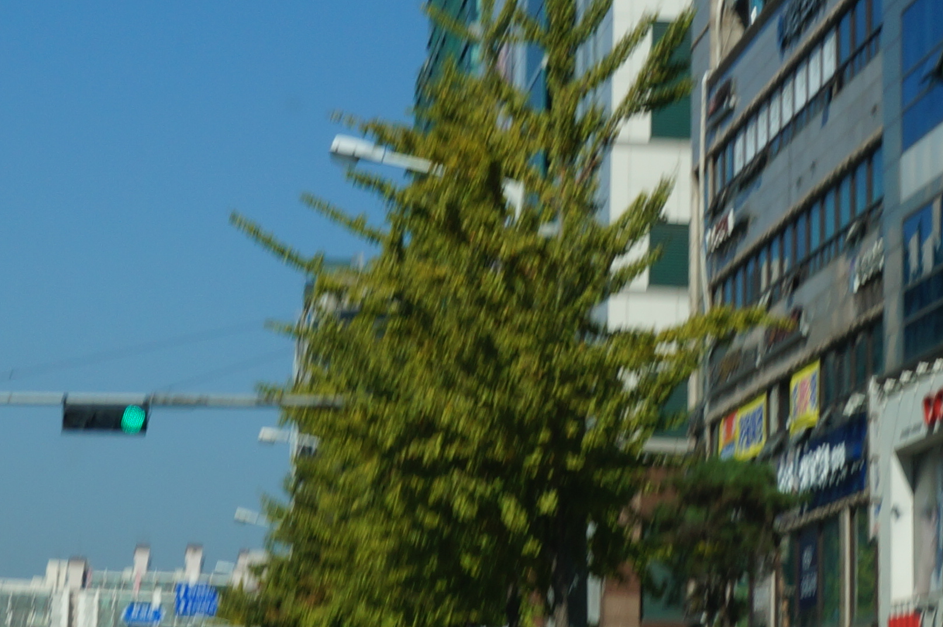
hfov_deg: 16.0
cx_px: 341
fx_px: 3349
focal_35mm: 128
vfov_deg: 10.4
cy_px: -247
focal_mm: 28
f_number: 13
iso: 100
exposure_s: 1/200
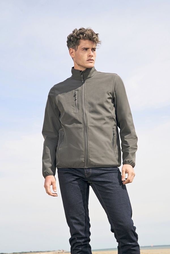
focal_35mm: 70
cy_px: 127
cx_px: 85
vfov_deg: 28.8
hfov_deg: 19.5
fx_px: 495
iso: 100
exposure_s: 1/320
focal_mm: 70
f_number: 7.1
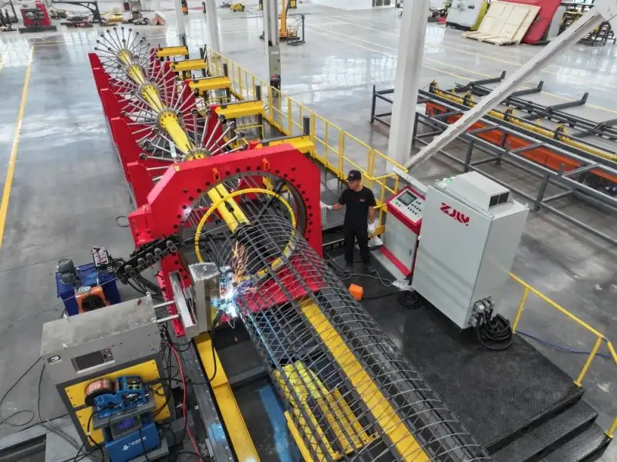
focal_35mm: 24
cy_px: 231
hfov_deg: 71.6
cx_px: 308
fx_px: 428
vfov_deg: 56.8
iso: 160
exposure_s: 1/60
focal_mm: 12.29
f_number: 2.8
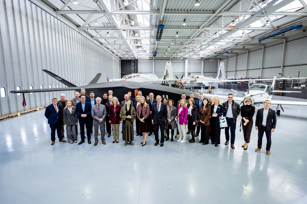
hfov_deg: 84.0
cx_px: 154
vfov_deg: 61.9
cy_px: 102
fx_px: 171
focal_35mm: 20
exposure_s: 1/125
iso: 320
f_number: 1.8
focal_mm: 20
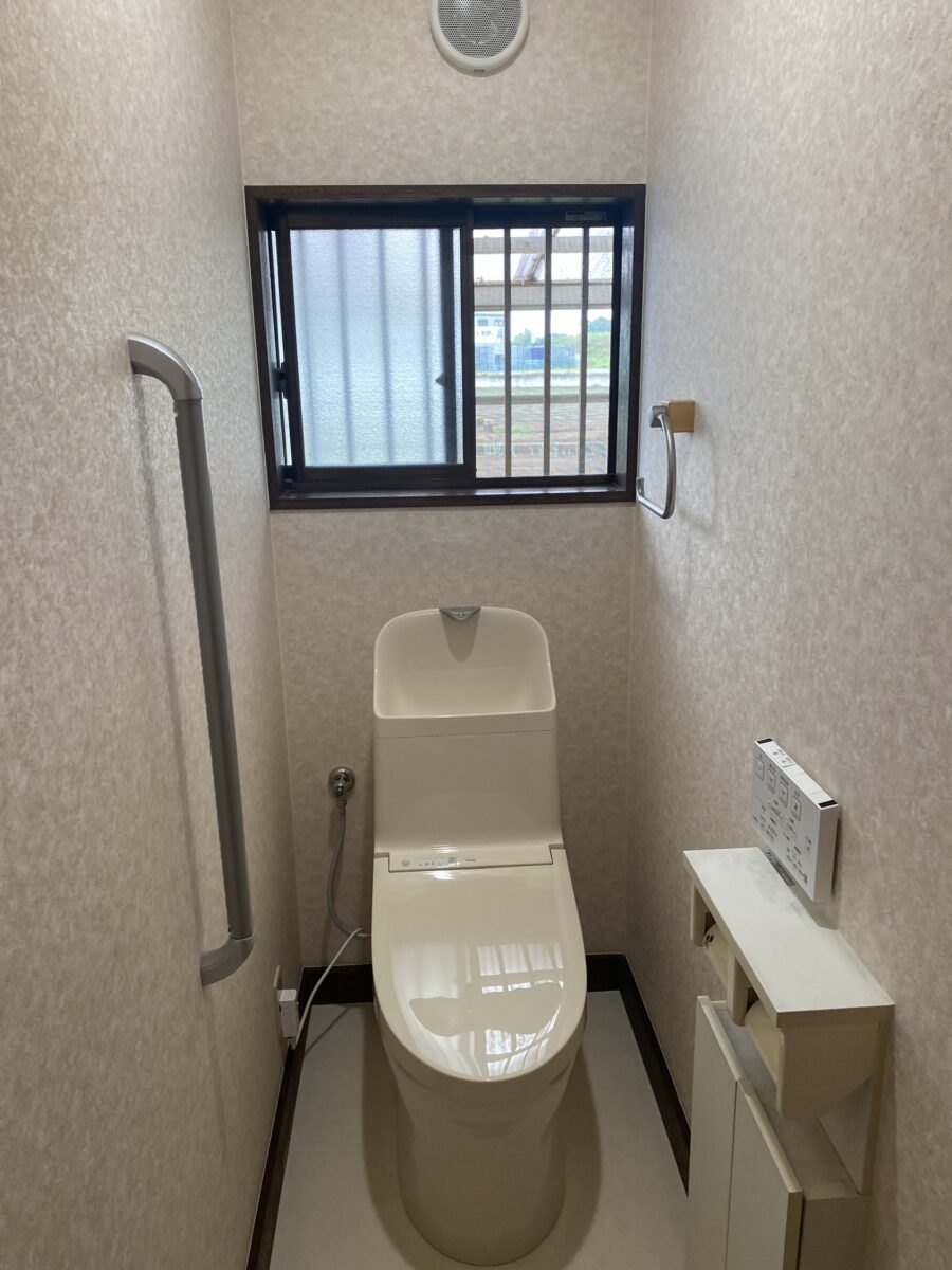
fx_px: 953
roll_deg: +1.8
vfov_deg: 67.3
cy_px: 635
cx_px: 476
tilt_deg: -18.3
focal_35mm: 26
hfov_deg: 53.1
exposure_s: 1/100
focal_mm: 4.25
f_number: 1.8
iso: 100
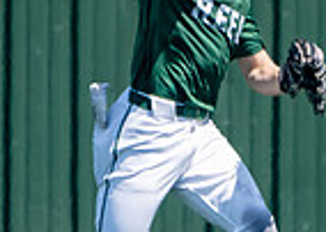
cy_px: 105
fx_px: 22633
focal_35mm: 2448
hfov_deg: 0.8
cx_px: 53
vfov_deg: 0.6
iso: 1000
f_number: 8
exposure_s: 1/2500
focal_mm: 399
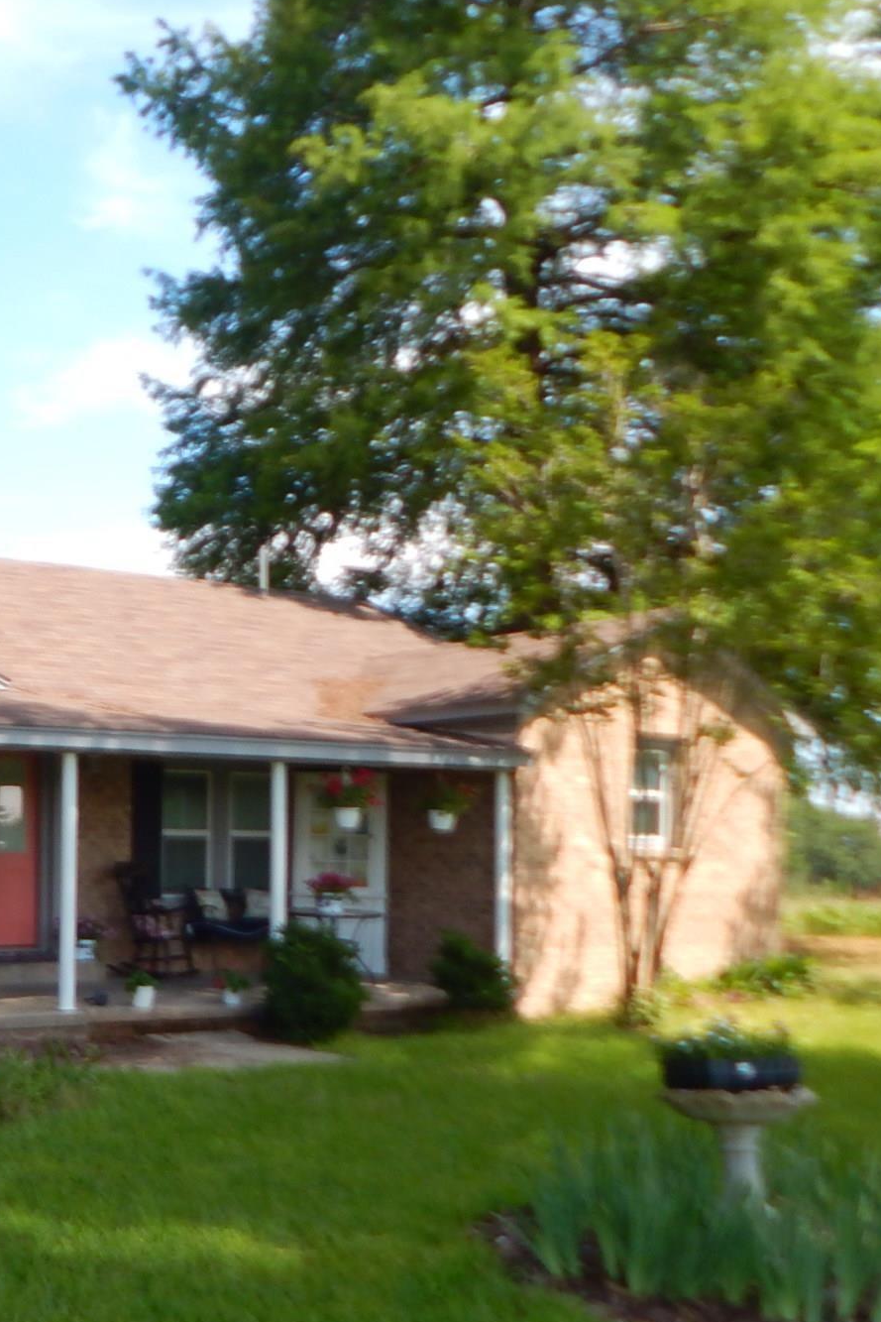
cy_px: 833
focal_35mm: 39
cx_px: -27
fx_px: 1431
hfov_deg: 31.3
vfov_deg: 49.0
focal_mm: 4
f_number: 3
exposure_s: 1/500
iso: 125
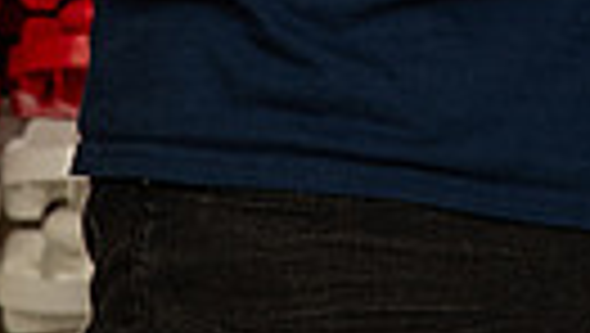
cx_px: 572
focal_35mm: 251
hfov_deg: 8.5
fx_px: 3931
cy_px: -621
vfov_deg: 4.7
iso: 500
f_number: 7.1
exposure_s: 1/250
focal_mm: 70
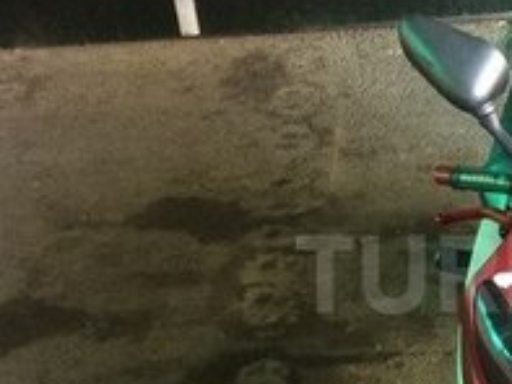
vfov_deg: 15.2
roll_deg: +0.5
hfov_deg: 19.4
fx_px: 1436
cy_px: 274
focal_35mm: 97
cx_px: 561
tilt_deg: -33.4
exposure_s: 1/33
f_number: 2.2
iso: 125
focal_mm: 4.15
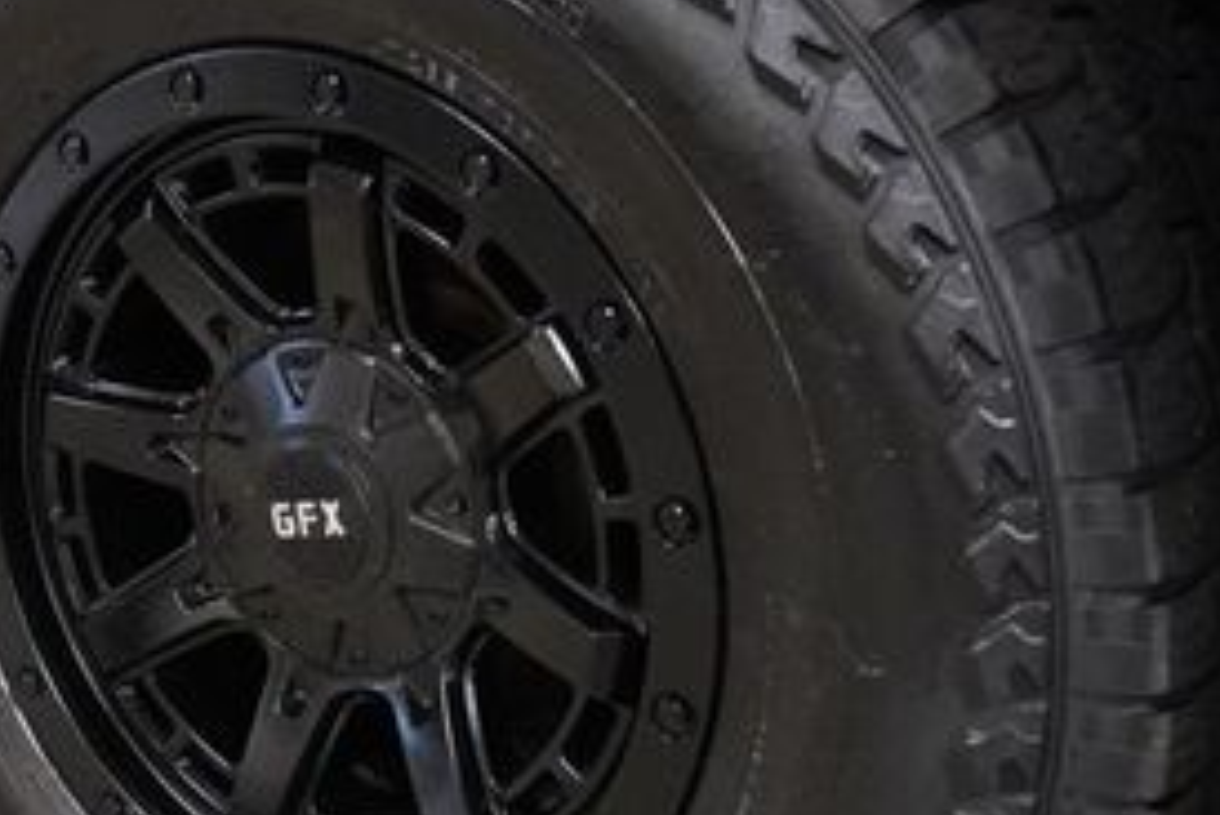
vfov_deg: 24.2
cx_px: 125
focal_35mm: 56
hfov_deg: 33.7
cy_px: 423
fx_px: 1899
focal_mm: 16
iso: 6400
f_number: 3.5
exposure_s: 1/80
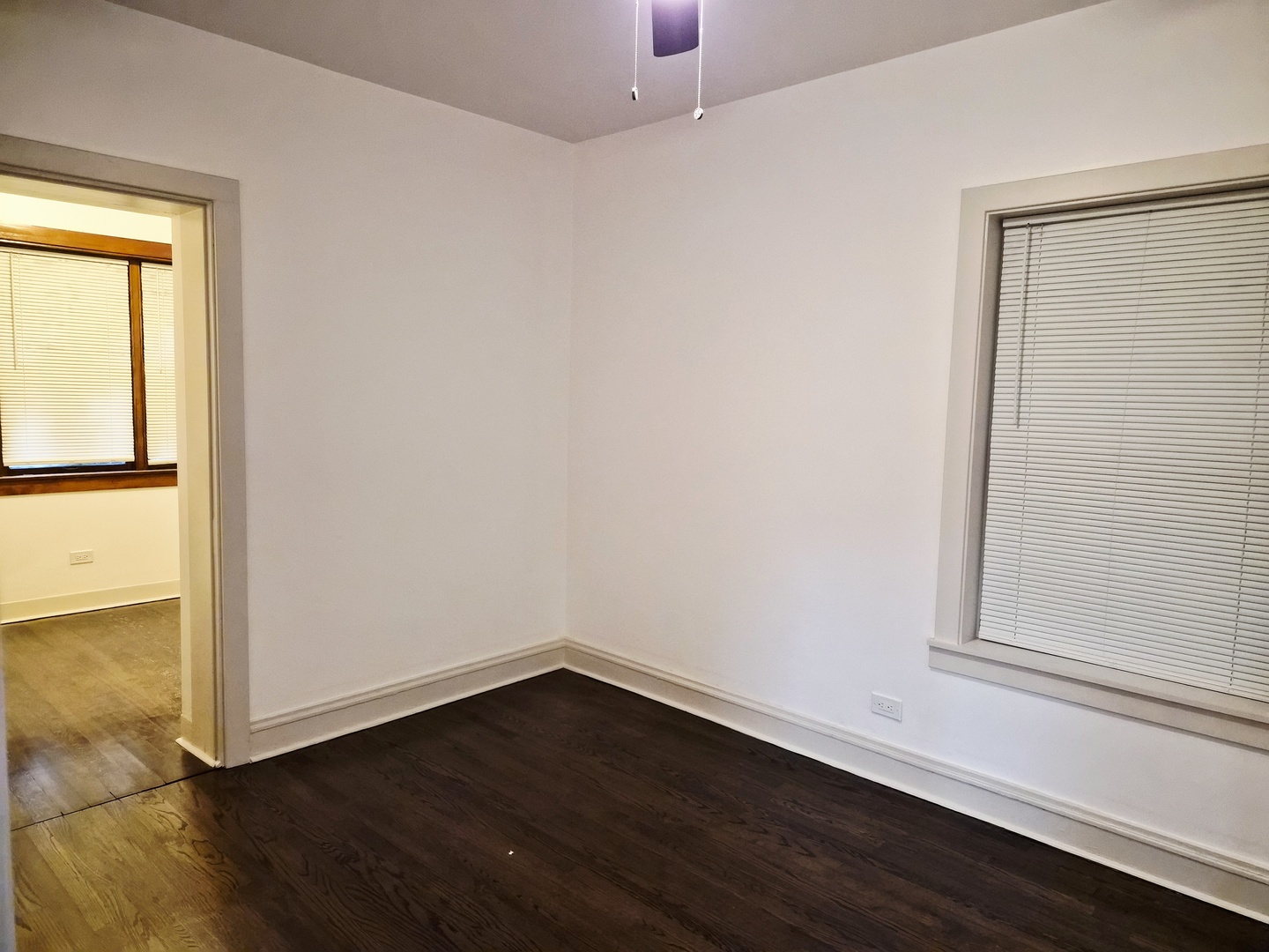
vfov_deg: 58.9
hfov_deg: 73.9
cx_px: 634
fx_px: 843
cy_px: 476
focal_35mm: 23
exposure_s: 1/120
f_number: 1.8
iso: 1600
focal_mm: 5.4
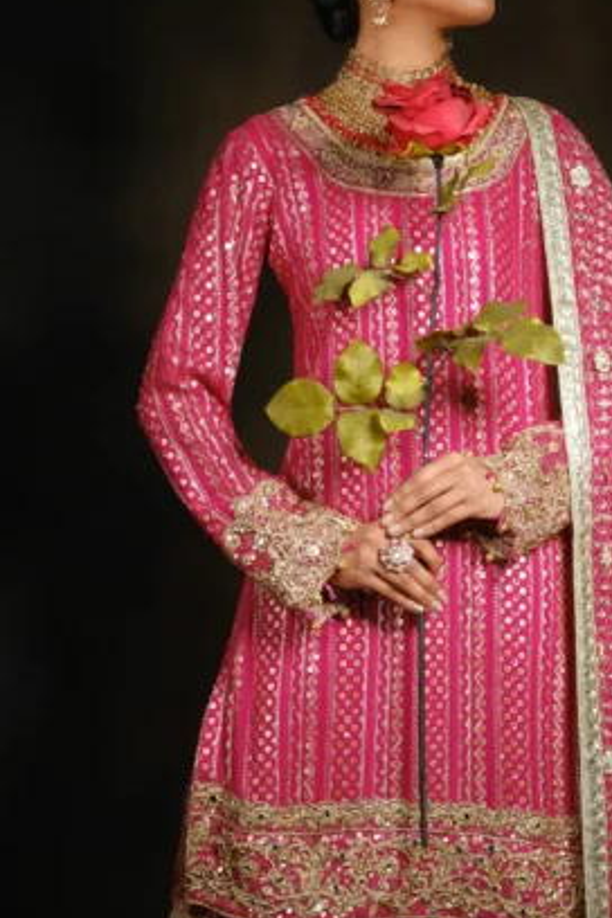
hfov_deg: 11.2
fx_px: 3111
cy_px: 430
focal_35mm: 122
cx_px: 432
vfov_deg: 16.8
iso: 200
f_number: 4.5
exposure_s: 1/125
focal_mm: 55
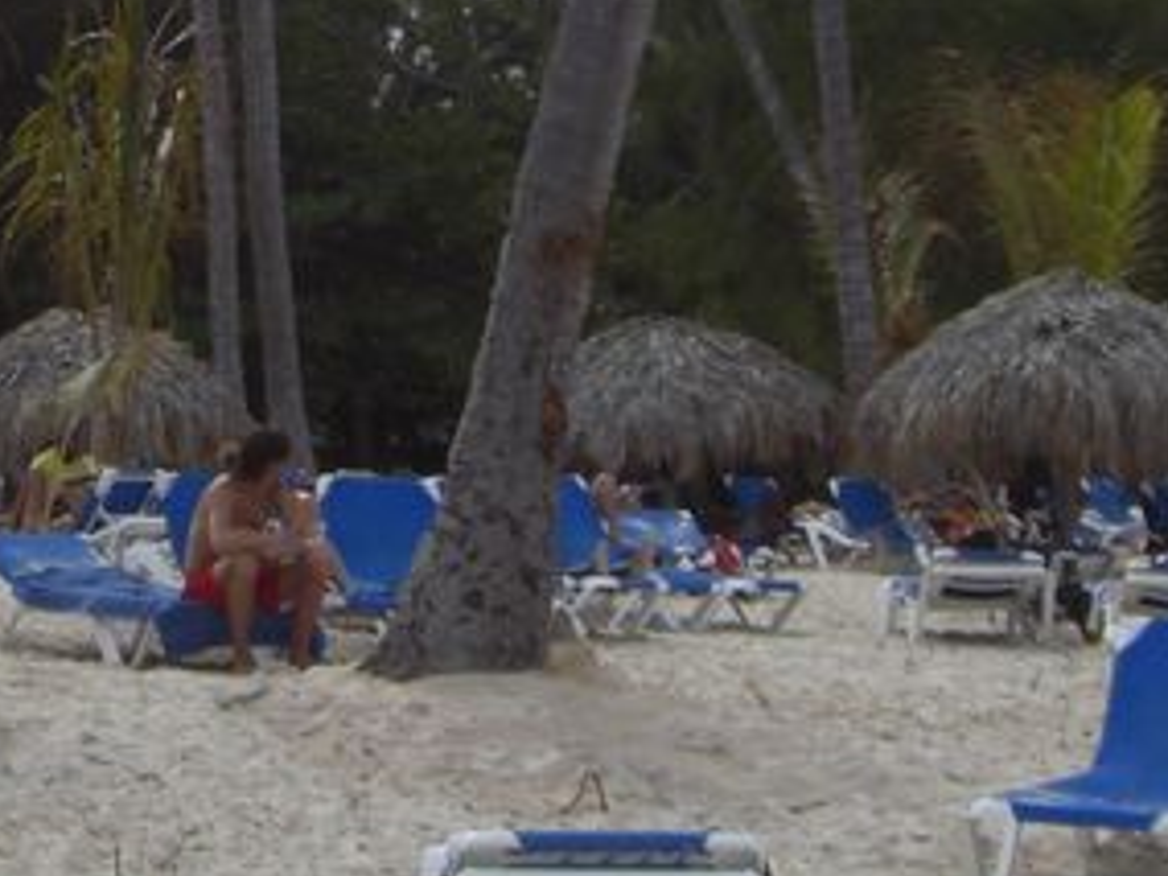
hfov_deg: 14.3
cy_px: -288
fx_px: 4623
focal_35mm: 137
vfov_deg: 10.6
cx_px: 148
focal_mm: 6.2
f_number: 2.7
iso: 64
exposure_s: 1/800
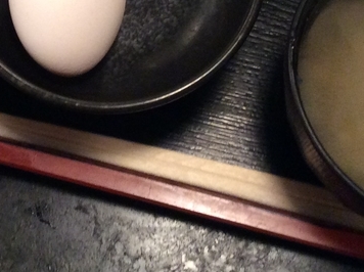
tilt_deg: -64.3
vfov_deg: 15.1
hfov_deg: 21.2
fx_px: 966
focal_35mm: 92
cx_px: 104
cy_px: -112
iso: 250
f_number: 2.4
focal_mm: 3.3
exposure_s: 1/24
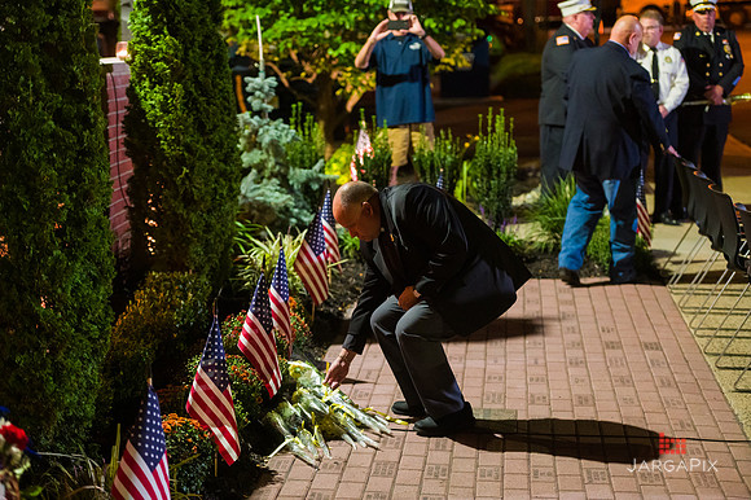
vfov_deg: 17.5
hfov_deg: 26.0
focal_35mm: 78
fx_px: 1626
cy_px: 250
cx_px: 376
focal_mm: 78
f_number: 3.2
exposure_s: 1/60
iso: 8000
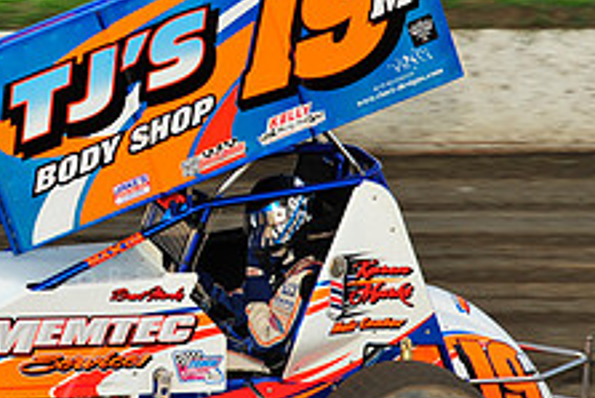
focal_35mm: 239
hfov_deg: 8.6
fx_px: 3953
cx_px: 115
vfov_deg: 5.8
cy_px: 182
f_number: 9
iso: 400
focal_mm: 92
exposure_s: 1/250
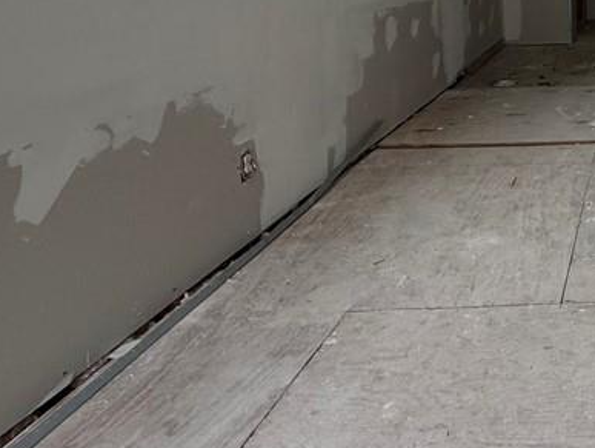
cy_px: -32
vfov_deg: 34.1
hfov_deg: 39.4
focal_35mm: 37
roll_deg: +0.7
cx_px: 678
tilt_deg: -3.8
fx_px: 637
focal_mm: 2.22
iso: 250
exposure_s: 1/121
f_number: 2.2
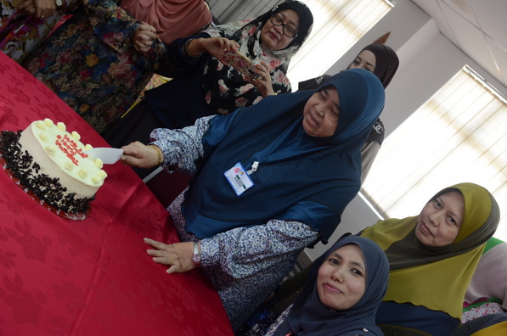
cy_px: 161
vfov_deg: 29.8
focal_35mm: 45
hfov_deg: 43.7
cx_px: 245
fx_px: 633
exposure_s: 1/80
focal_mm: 28
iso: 800
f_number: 4
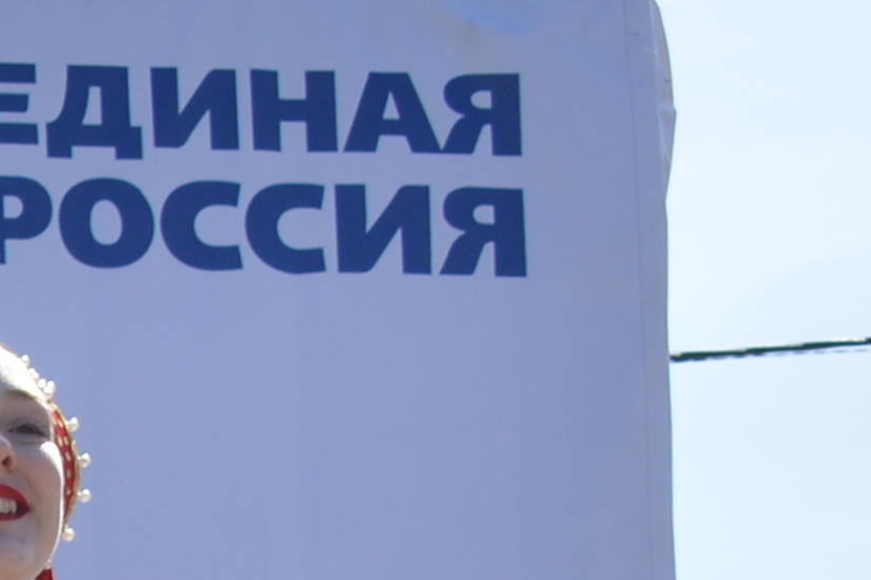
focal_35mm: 347
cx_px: -2014
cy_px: 1666
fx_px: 8393
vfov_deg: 3.9
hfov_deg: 5.5
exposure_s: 1/200
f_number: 8
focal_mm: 32
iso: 100
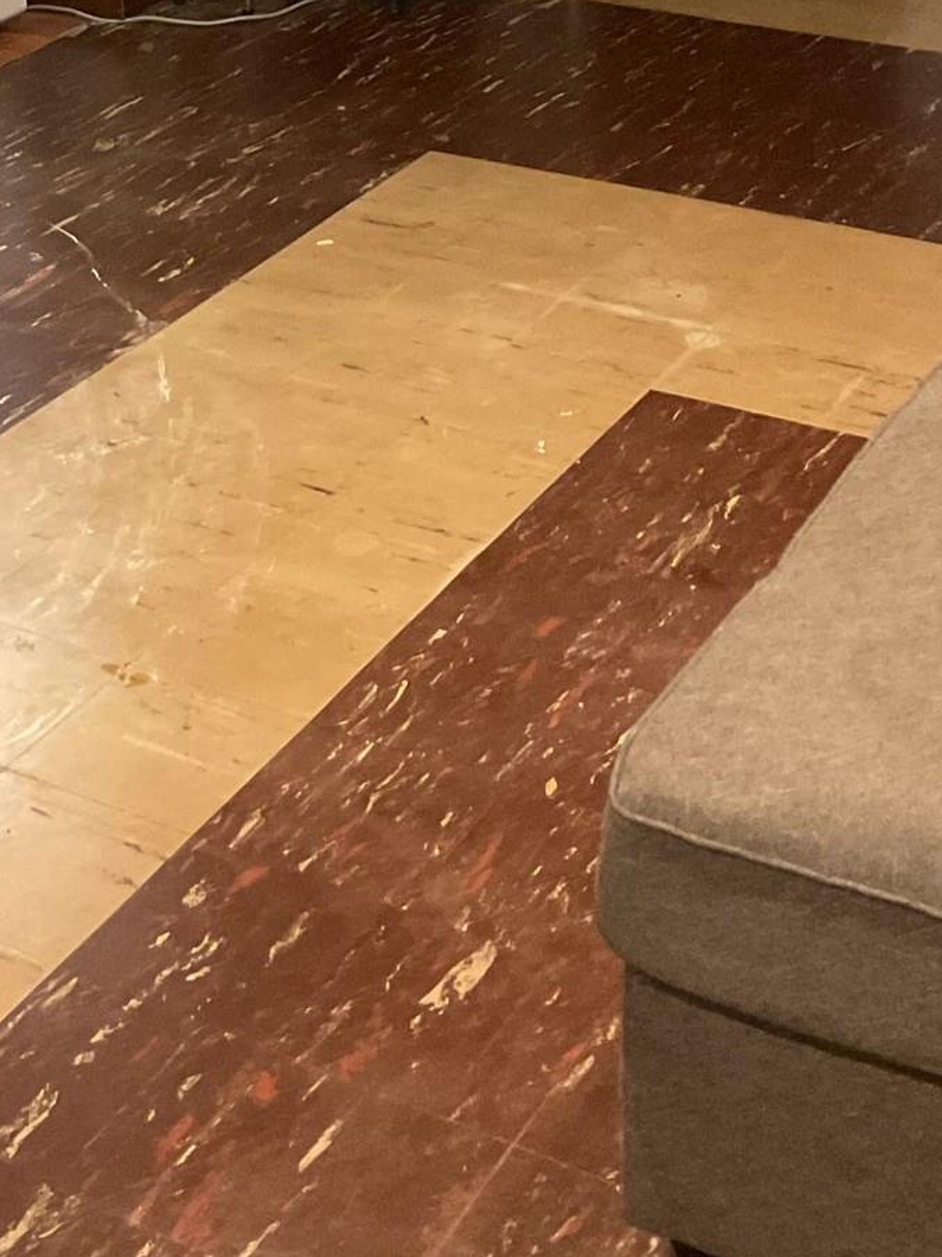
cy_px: -142
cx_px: 211
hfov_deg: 19.7
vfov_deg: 24.5
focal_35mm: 74
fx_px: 2686
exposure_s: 1/40
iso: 250
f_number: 1.8
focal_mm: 3
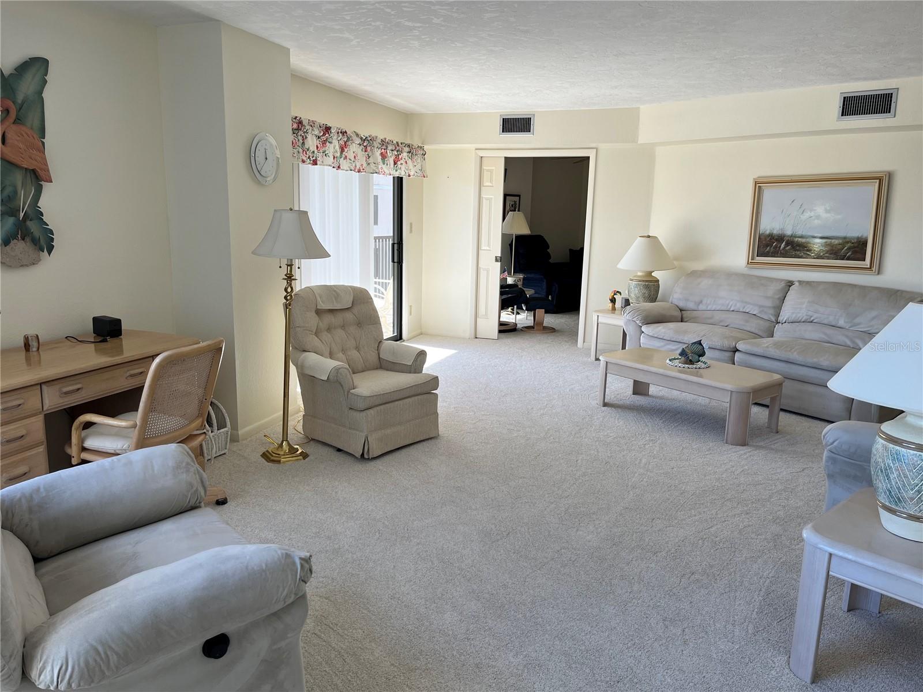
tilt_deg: -11.1
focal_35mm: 26
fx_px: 693
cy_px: 346
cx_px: 462
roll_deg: -1.3
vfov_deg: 53.1
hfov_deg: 67.3
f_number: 1.6
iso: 32
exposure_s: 1/133
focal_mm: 5.1
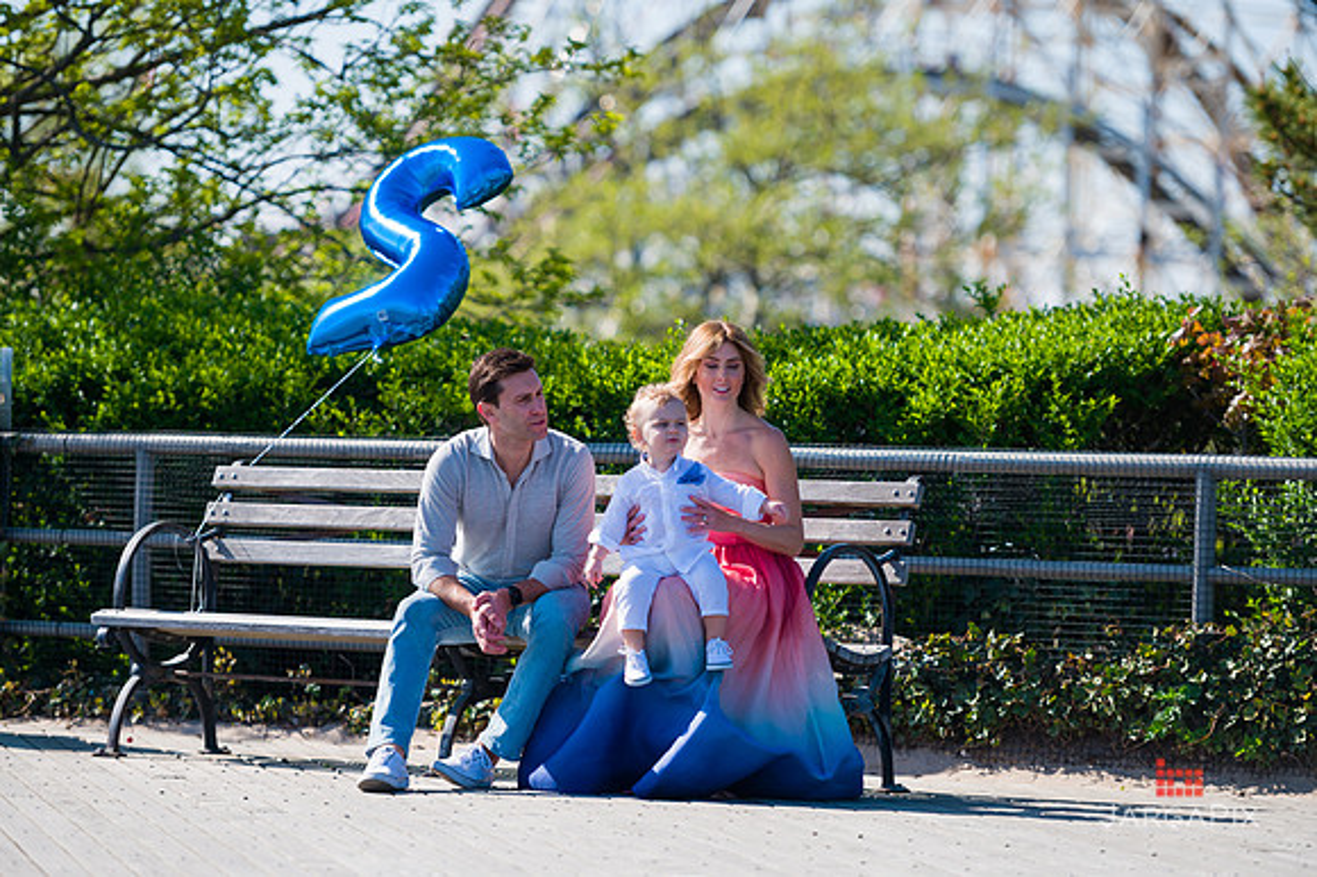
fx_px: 5667
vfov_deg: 8.8
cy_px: 438
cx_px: 658
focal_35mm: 155
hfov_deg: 13.3
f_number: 3.2
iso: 200
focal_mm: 155
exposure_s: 1/2500
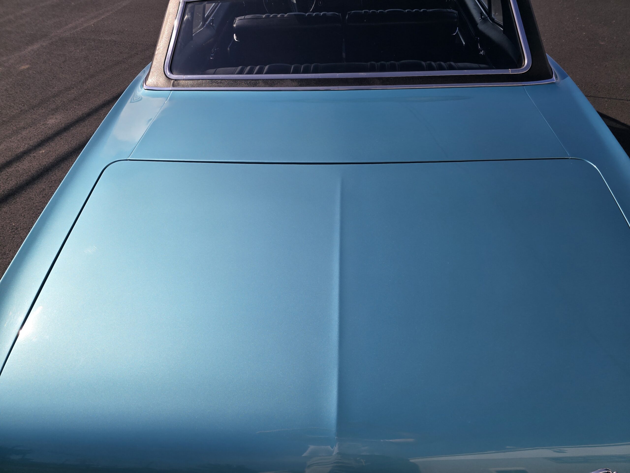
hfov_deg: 73.9
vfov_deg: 58.9
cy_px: 236
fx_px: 419
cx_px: 315
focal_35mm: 23
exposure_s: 1/1016
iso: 12
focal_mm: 6.3
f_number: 1.7
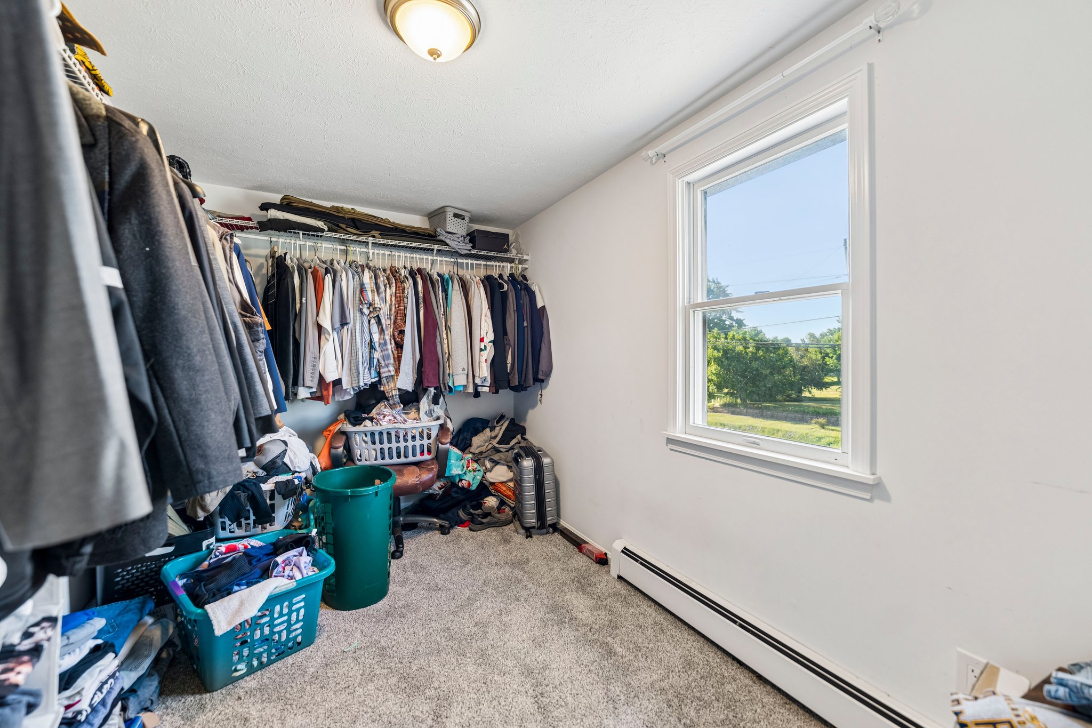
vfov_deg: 81.2
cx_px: 546
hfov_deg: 104.3
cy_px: 364
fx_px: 425
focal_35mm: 14
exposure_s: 1/40
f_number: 2.8
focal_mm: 14
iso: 250
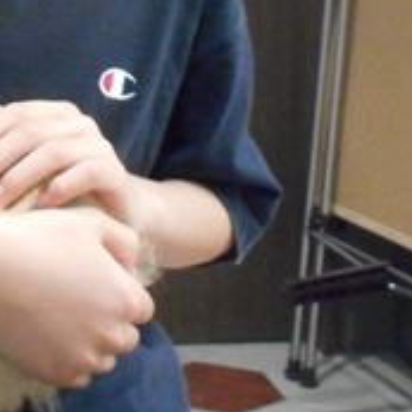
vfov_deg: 18.4
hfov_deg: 18.7
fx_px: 1198
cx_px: -48
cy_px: -95
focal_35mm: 89
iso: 800
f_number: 4
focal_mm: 5.2
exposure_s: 1/30
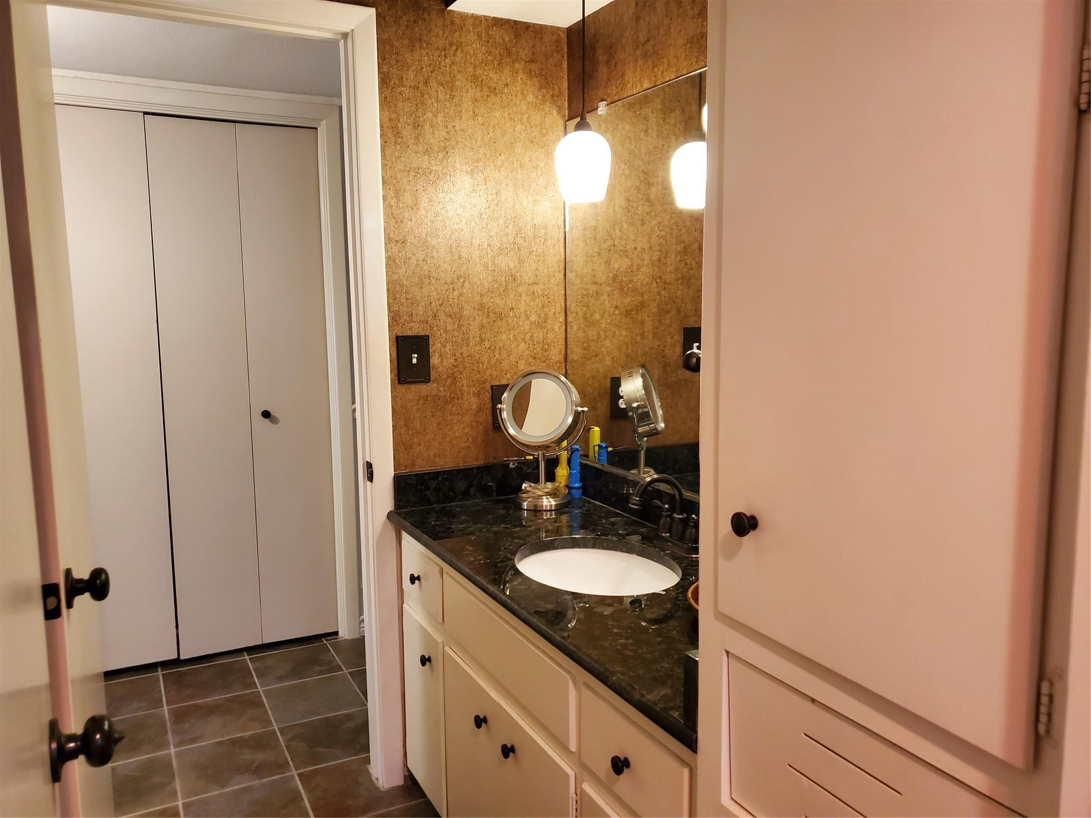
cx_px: 546
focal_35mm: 26
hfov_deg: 67.3
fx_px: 819
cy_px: 409
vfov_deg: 53.1
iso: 250
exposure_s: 1/40
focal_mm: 4.3
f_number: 1.5
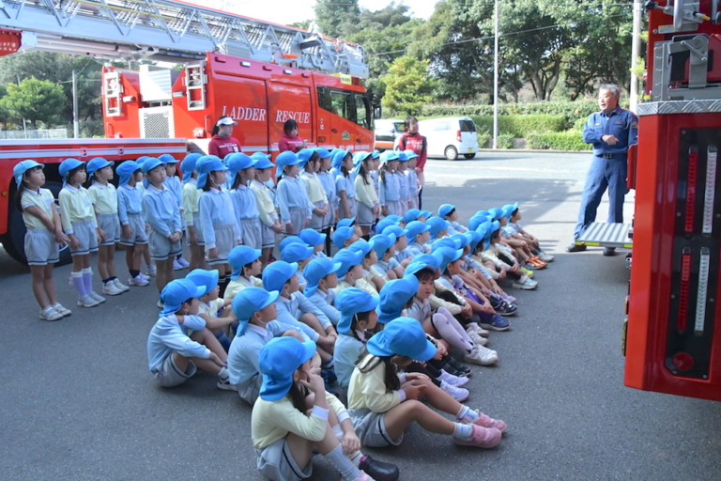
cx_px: 360
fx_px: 541
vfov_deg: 47.9
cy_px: 240
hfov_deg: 67.4
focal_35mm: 27
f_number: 13
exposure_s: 1/640
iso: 3200
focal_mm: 18
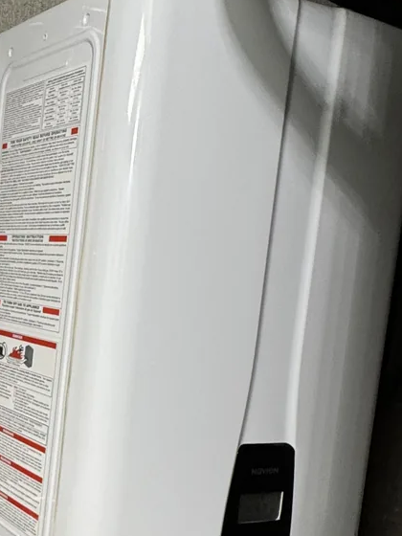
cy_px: 355
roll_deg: -5.0
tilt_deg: -7.1
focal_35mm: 50
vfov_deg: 37.8
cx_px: -69
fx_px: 774
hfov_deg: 26.2
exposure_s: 1/99
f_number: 2.2
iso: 160
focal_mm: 2.2
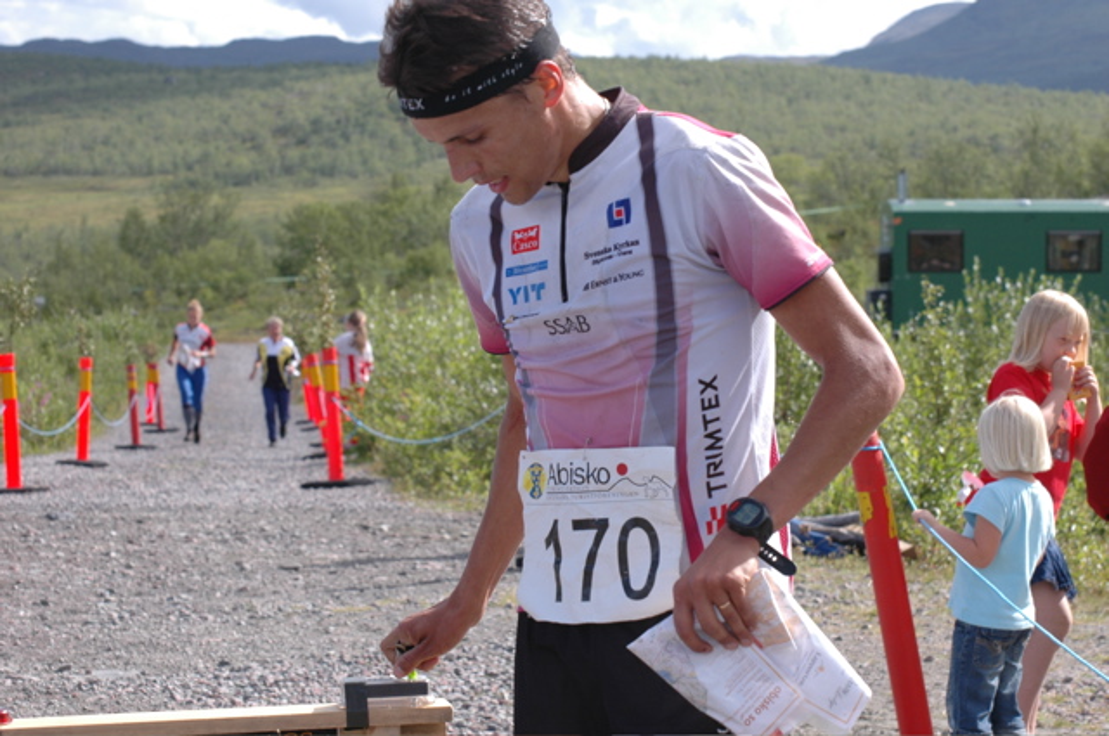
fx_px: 3969
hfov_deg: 15.9
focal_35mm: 129
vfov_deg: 10.6
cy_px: 368
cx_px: 554
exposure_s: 1/200
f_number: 10
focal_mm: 86
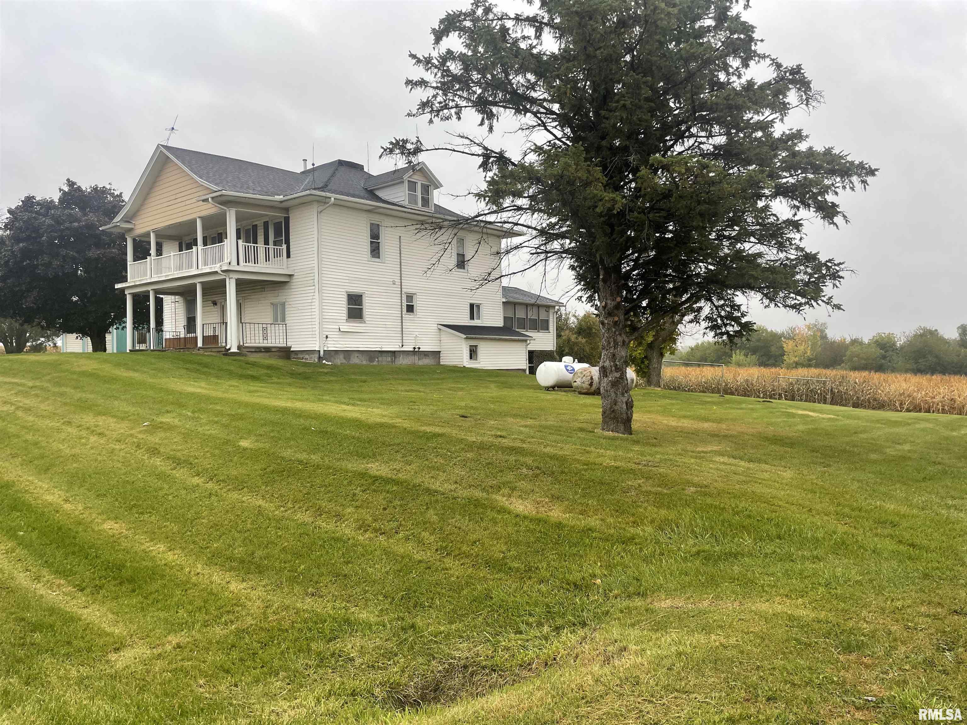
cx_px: 484
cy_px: 362
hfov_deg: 67.3
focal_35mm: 26
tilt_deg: -0.3
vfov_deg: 53.1
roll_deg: +1.0
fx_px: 726
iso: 32
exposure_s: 1/188
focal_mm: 4.2
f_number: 1.6
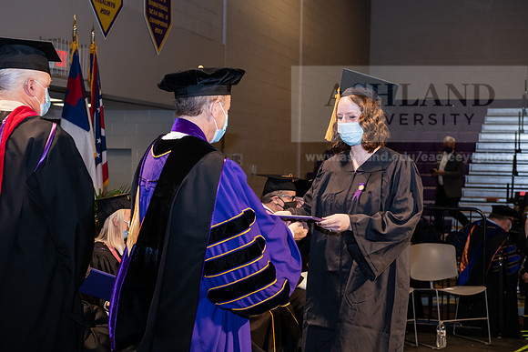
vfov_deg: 20.6
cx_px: 264
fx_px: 968
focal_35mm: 66
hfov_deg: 30.5
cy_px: 176
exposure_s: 1/200
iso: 1600
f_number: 6.3
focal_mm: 66
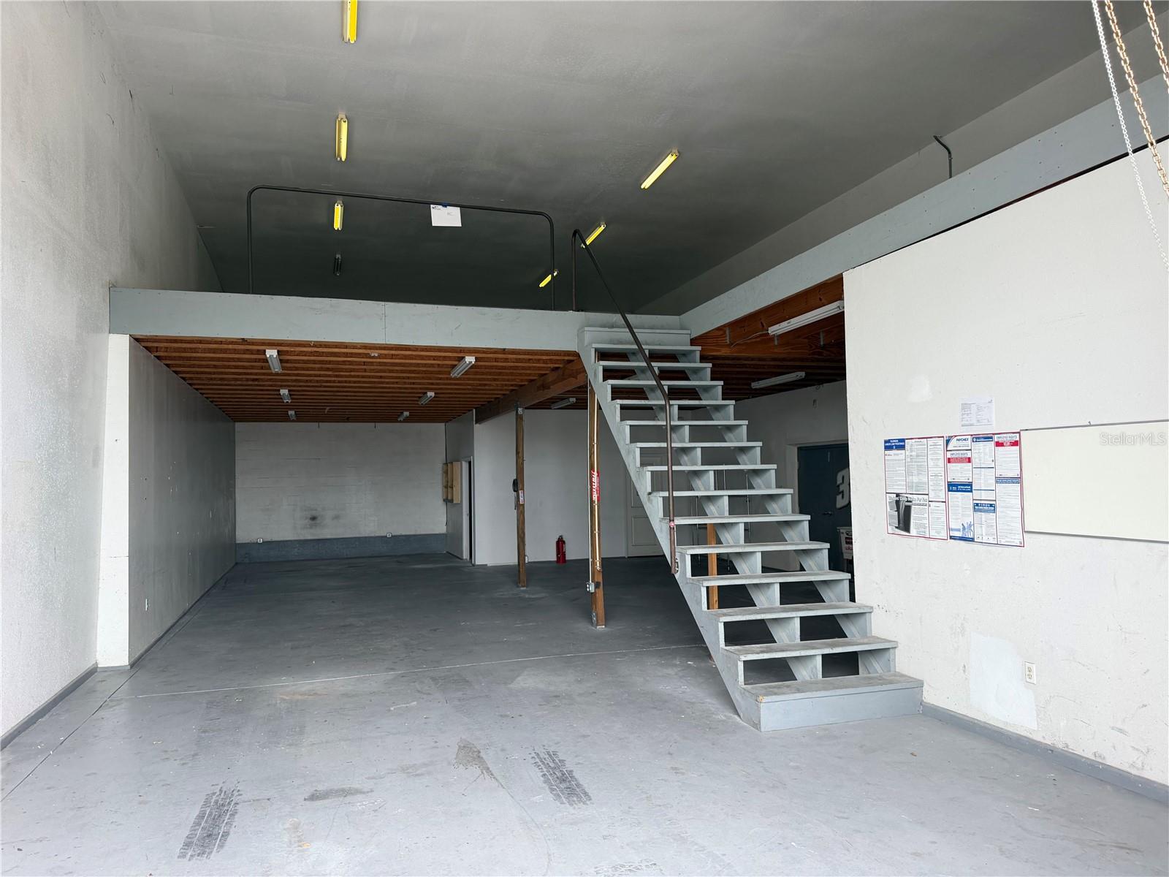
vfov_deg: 56.8
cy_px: 438
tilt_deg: +3.0
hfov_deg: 71.6
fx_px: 810
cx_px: 584
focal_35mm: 24
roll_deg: +0.2
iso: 80
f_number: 1.78
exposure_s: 1/377
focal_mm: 6.76
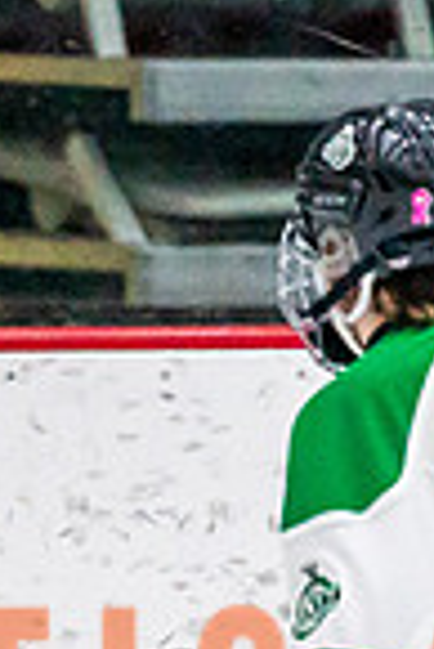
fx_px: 25056
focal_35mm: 1389
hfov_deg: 1.0
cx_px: -874
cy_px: 1027
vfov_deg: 1.5
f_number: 2.8
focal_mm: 200
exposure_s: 1/1250
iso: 3200
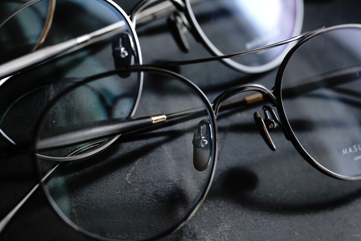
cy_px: 120
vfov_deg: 20.9
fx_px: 652
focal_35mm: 65
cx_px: 180
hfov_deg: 31.0
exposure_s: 1/60
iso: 2000
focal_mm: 65
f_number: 5
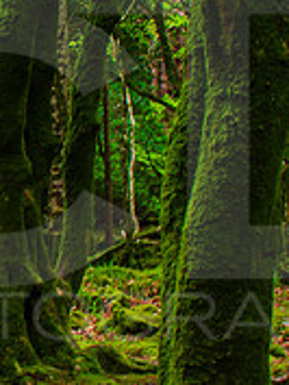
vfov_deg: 19.6
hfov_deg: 14.0
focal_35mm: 100
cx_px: -131
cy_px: 134
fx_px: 1112
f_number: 5.6
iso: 100
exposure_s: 1/10
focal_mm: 18
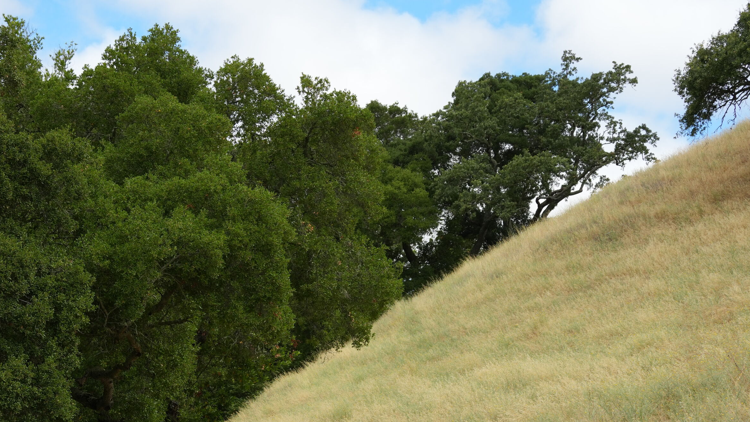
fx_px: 2068
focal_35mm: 104
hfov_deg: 20.5
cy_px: 398
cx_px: 247
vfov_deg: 11.6
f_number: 4.5
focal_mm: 54
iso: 250
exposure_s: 1/800
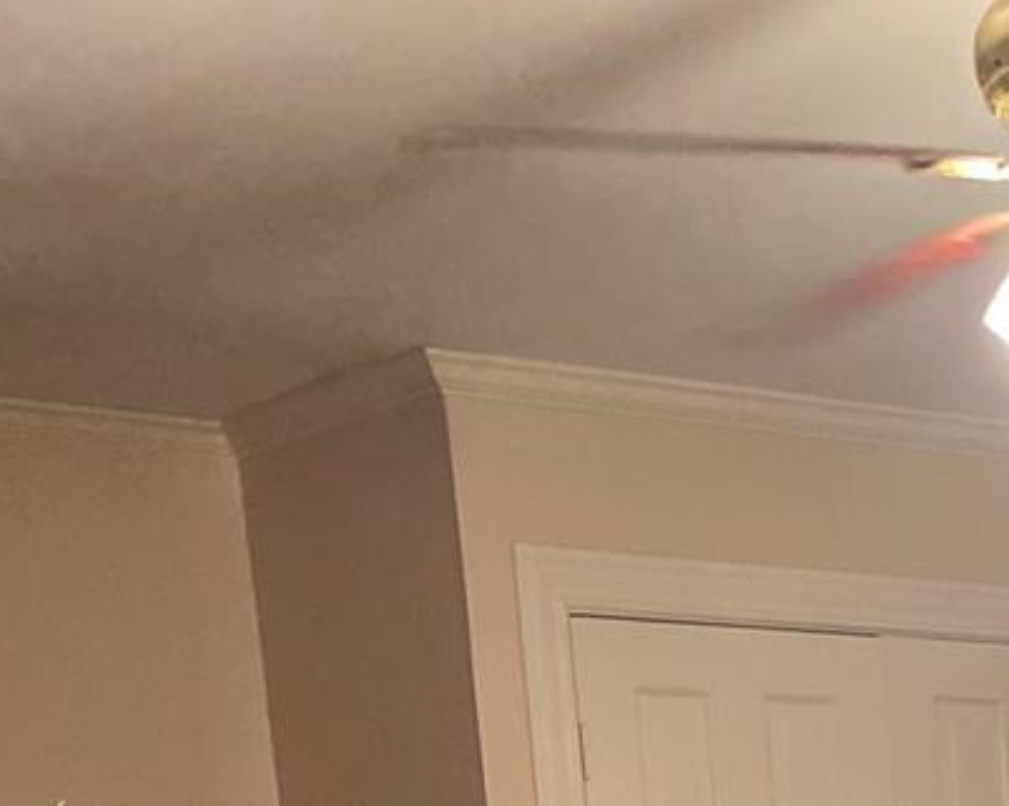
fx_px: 2895
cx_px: 1353
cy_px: 1846
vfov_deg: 12.8
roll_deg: +1.8
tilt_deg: -15.4
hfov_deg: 18.3
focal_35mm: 97
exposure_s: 1/40
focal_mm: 4.25
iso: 400
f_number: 1.8
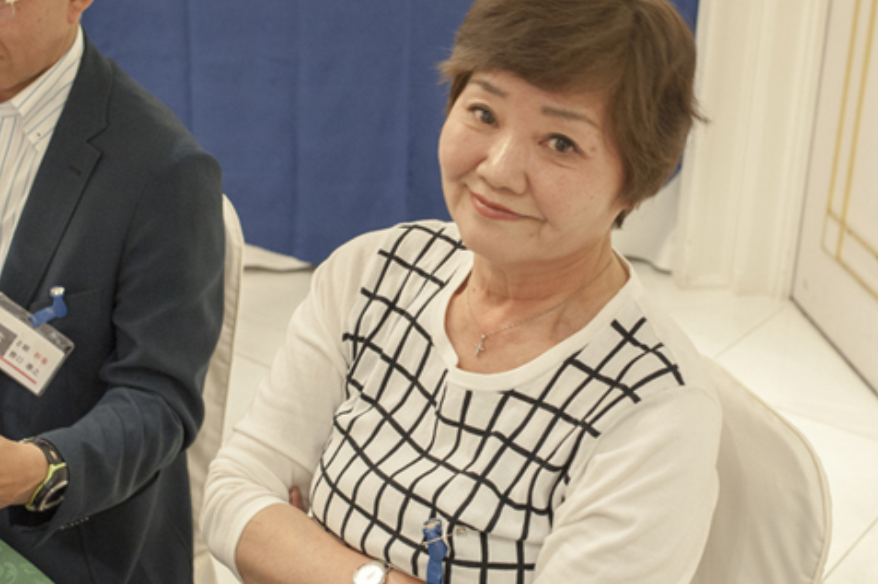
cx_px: 390
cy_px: 227
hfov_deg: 41.9
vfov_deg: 28.5
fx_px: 1145
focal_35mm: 47
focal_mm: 35
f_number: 5.6
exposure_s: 1/100
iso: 1600
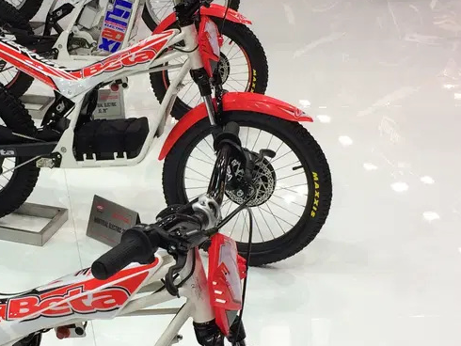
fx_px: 946
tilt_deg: -23.8
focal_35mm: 71
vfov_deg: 20.7
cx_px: 116
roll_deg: -0.4
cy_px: 207
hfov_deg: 27.0
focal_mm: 4.15
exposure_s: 1/100
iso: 32
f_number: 2.2
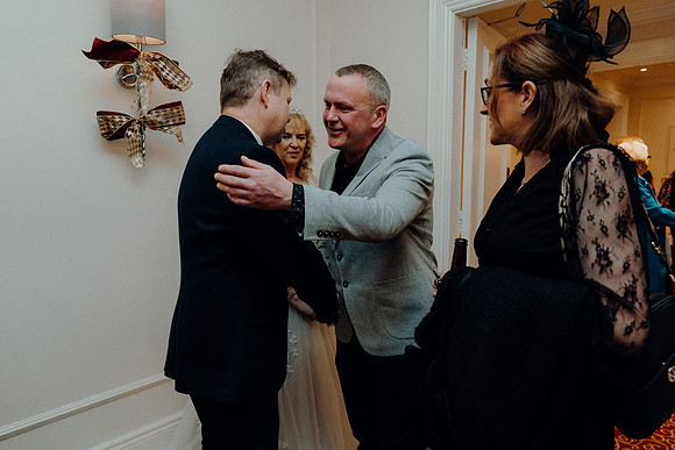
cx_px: 338
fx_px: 450
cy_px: 225
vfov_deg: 53.2
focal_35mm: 24
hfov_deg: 73.7
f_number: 3.5
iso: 2500
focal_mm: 24
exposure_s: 1/200
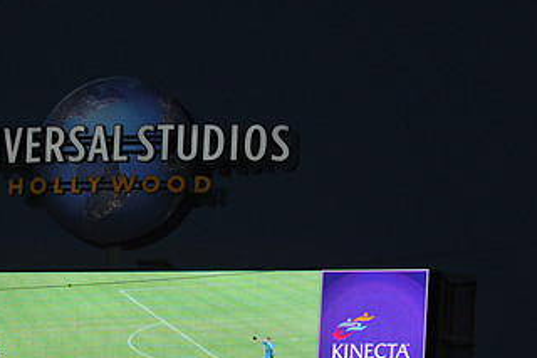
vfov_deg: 3.8
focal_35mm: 362
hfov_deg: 5.7
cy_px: 319
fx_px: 5397
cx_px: 77
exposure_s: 1/400
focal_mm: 200
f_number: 10
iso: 1250
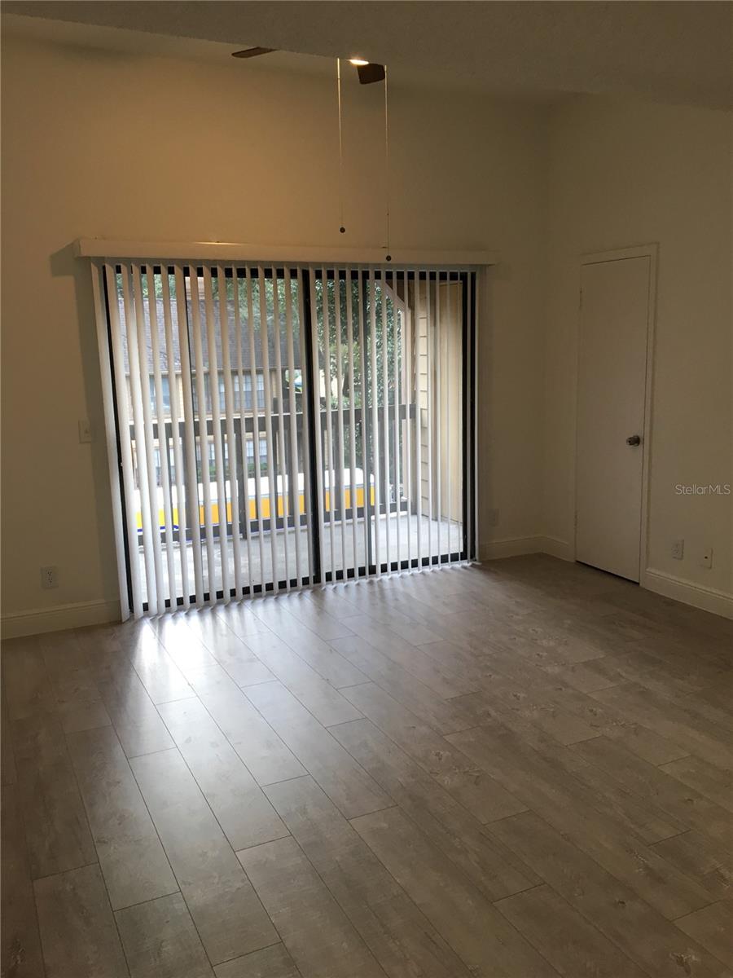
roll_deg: +1.2
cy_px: 489
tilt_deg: -9.8
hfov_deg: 48.2
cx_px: 366
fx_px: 819
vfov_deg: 61.7
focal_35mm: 29
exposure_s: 1/30
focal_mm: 4.15
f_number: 2.2
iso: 64
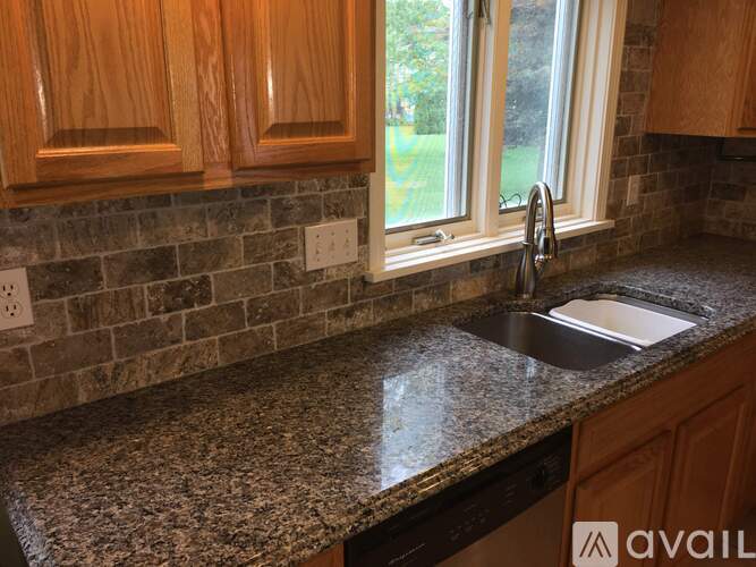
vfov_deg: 48.2
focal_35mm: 29
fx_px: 633
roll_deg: -0.5
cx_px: 378
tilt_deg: -15.6
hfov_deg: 61.7
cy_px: 284
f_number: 2.2
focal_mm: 4.15
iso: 25
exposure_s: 1/30
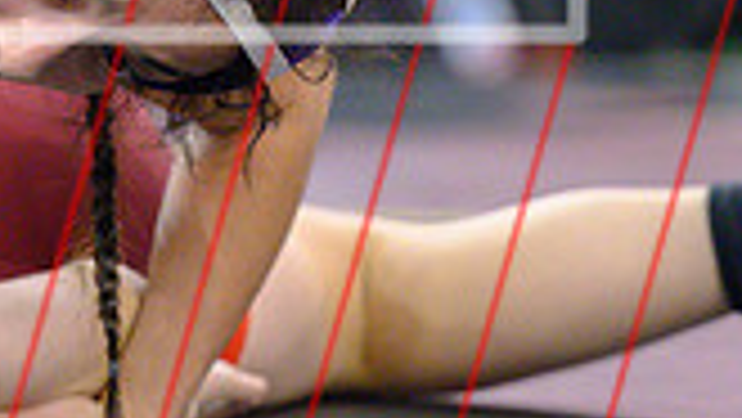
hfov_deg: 2.7
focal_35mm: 789
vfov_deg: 1.5
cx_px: -121
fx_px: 15531
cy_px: 76
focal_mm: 180
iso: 4500
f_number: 2.8
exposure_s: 1/640
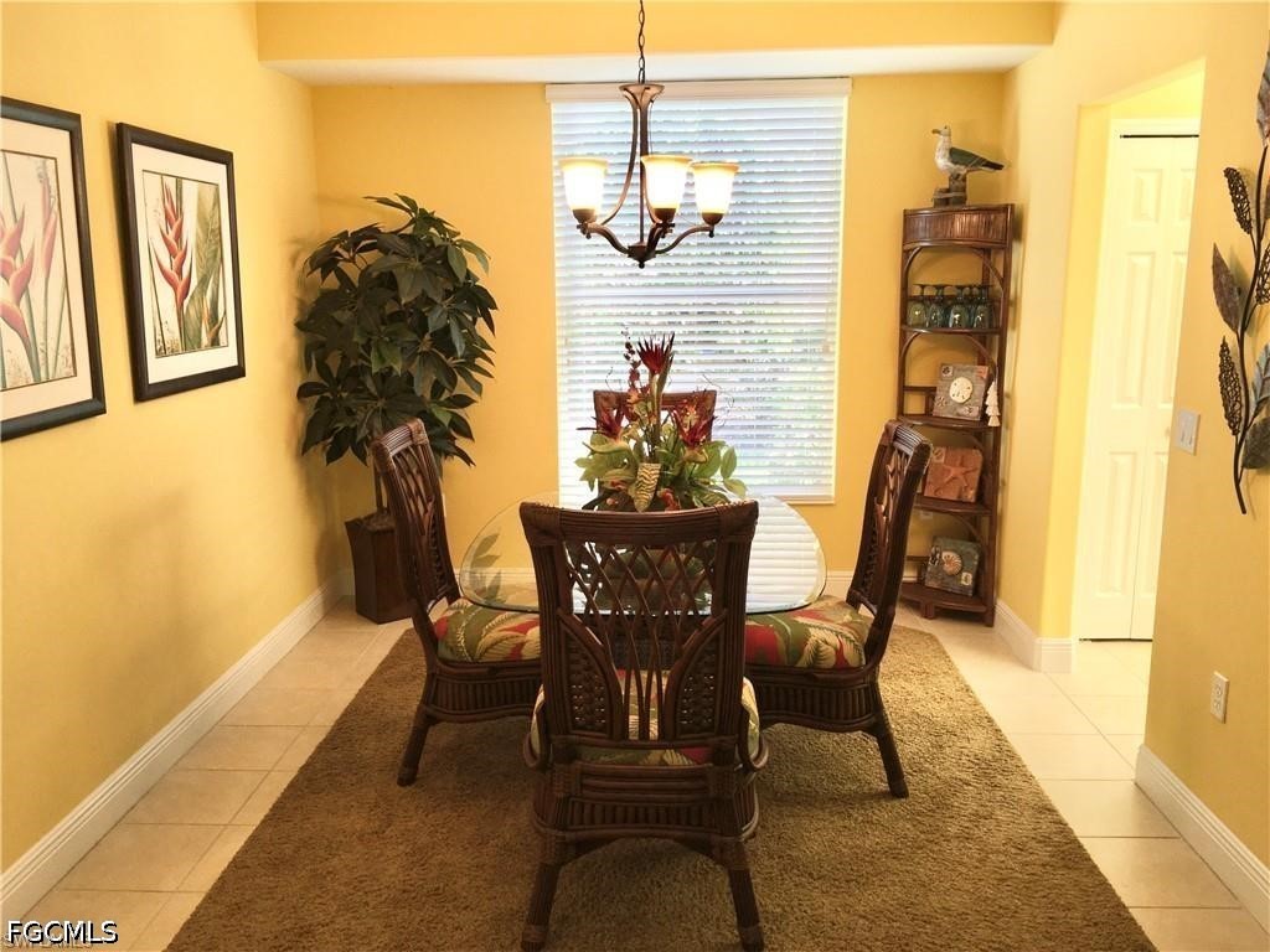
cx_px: 635
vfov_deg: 48.2
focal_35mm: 29
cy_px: 476
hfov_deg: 61.7
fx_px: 1064
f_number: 2.2
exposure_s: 1/41
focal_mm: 4.15
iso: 25
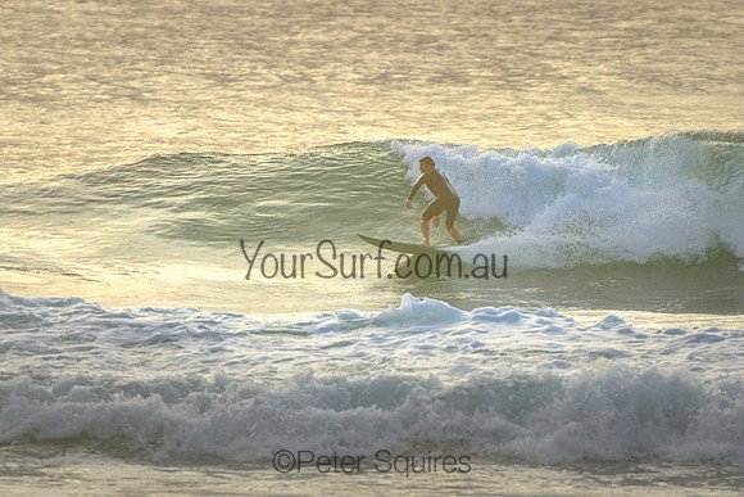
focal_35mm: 550
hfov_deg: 3.7
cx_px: 407
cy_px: 218
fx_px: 11365
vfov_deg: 2.5
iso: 560
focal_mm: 400
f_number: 5.6
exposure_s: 1/2000
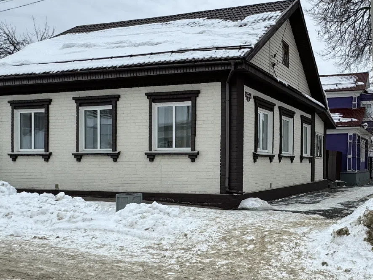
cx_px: 290
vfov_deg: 37.5
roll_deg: +1.2
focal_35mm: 38
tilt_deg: +0.3
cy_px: 172
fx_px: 409
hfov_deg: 46.8
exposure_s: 1/968
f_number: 2.2
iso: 50
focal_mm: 2.22
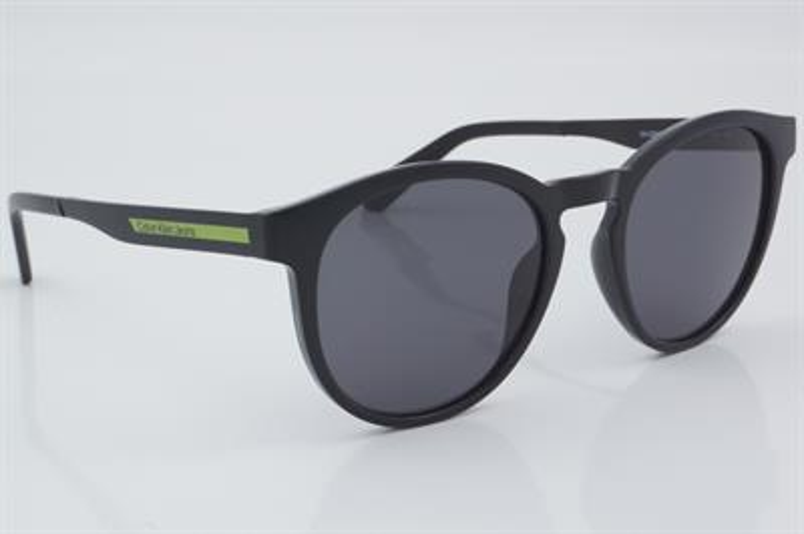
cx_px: 402
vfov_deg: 18.2
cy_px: 267
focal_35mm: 75
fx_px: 1674
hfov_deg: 27.0
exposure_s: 1/4
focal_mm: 50
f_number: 32
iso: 100
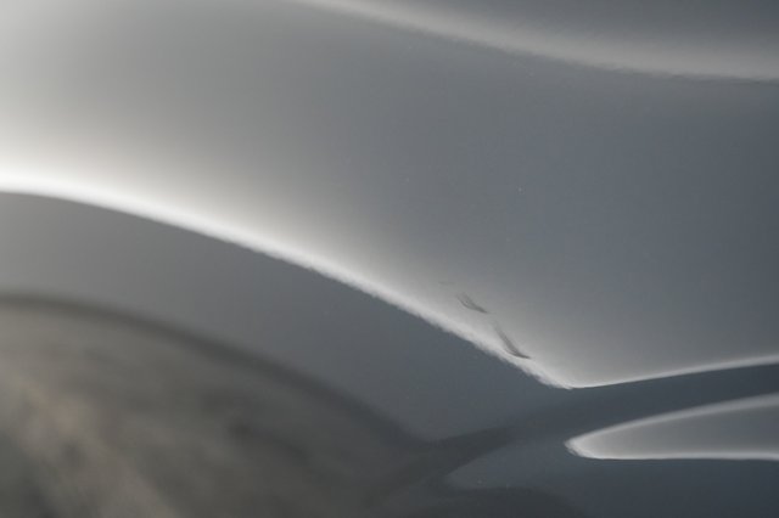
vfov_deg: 46.4
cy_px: 259
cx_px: 390
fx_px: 606
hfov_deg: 65.5
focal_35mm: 28
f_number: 4.5
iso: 4000
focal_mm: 28
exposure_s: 1/100
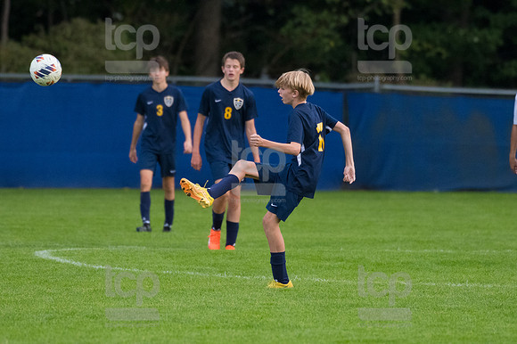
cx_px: 258
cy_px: 172
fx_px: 7750
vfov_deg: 2.5
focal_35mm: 540
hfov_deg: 3.8
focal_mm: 360
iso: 3200
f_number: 5.6
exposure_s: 1/2000
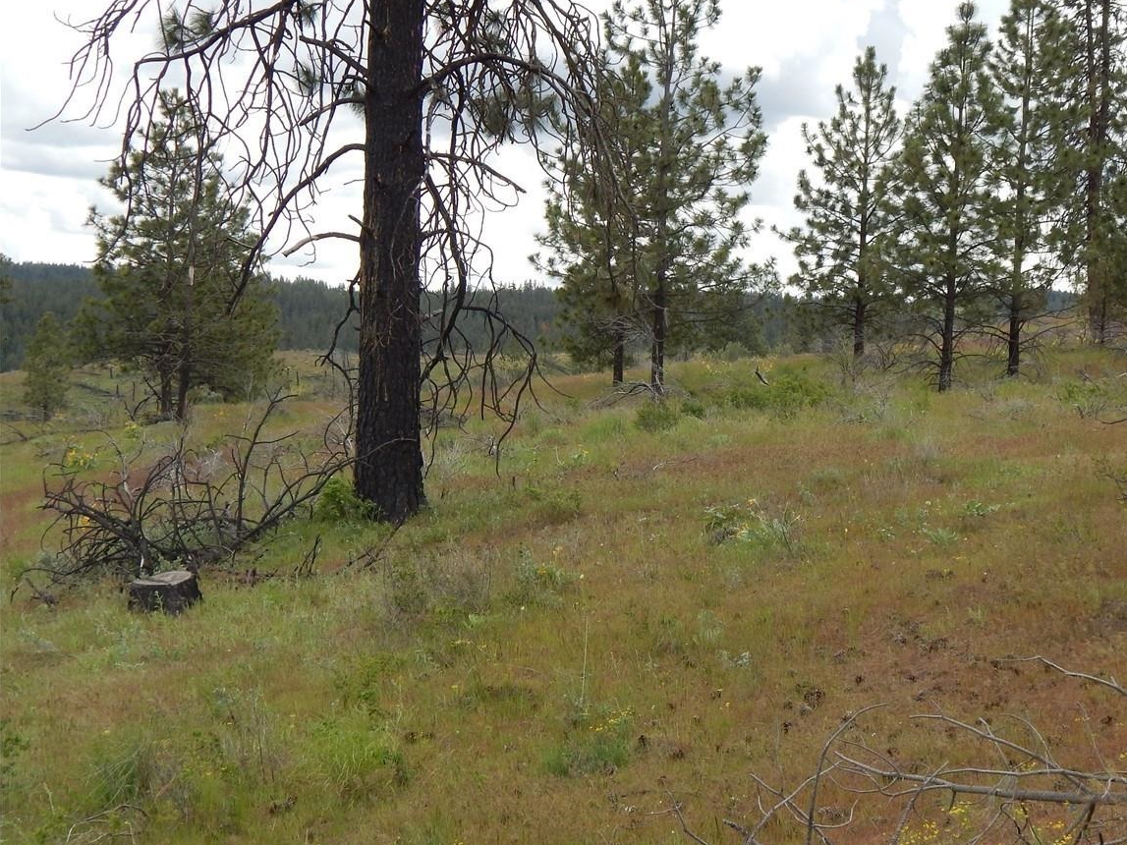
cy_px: 441
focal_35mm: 60
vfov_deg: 24.4
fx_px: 1953
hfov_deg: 31.8
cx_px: 785
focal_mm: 7.7
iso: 125
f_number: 3.6
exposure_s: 1/800
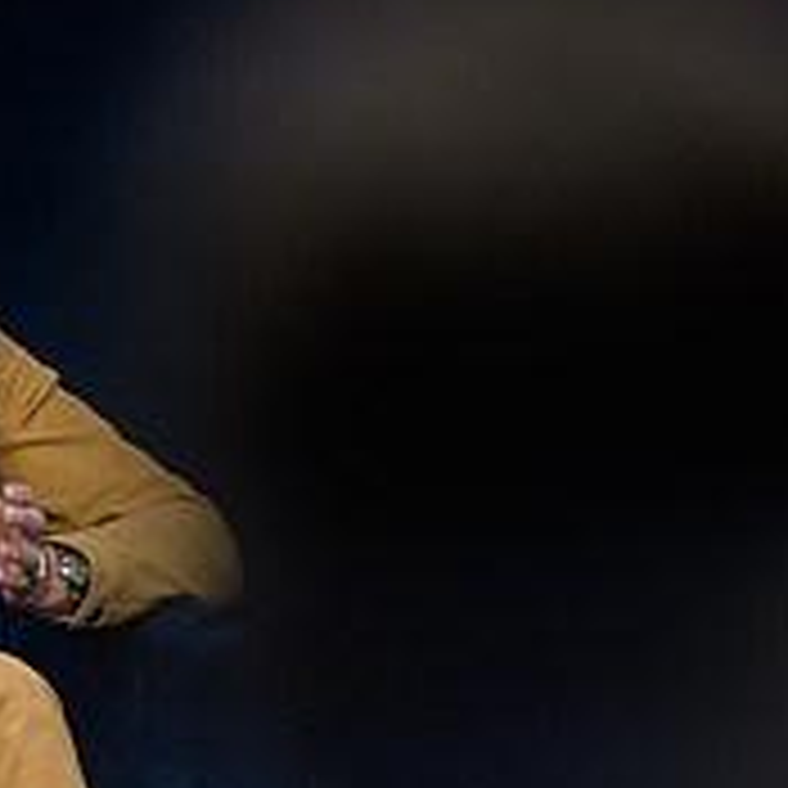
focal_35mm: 565
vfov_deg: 3.1
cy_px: 457
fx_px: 14551
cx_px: 252
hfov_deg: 3.1
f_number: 3.2
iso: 1600
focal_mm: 200
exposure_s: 1/200
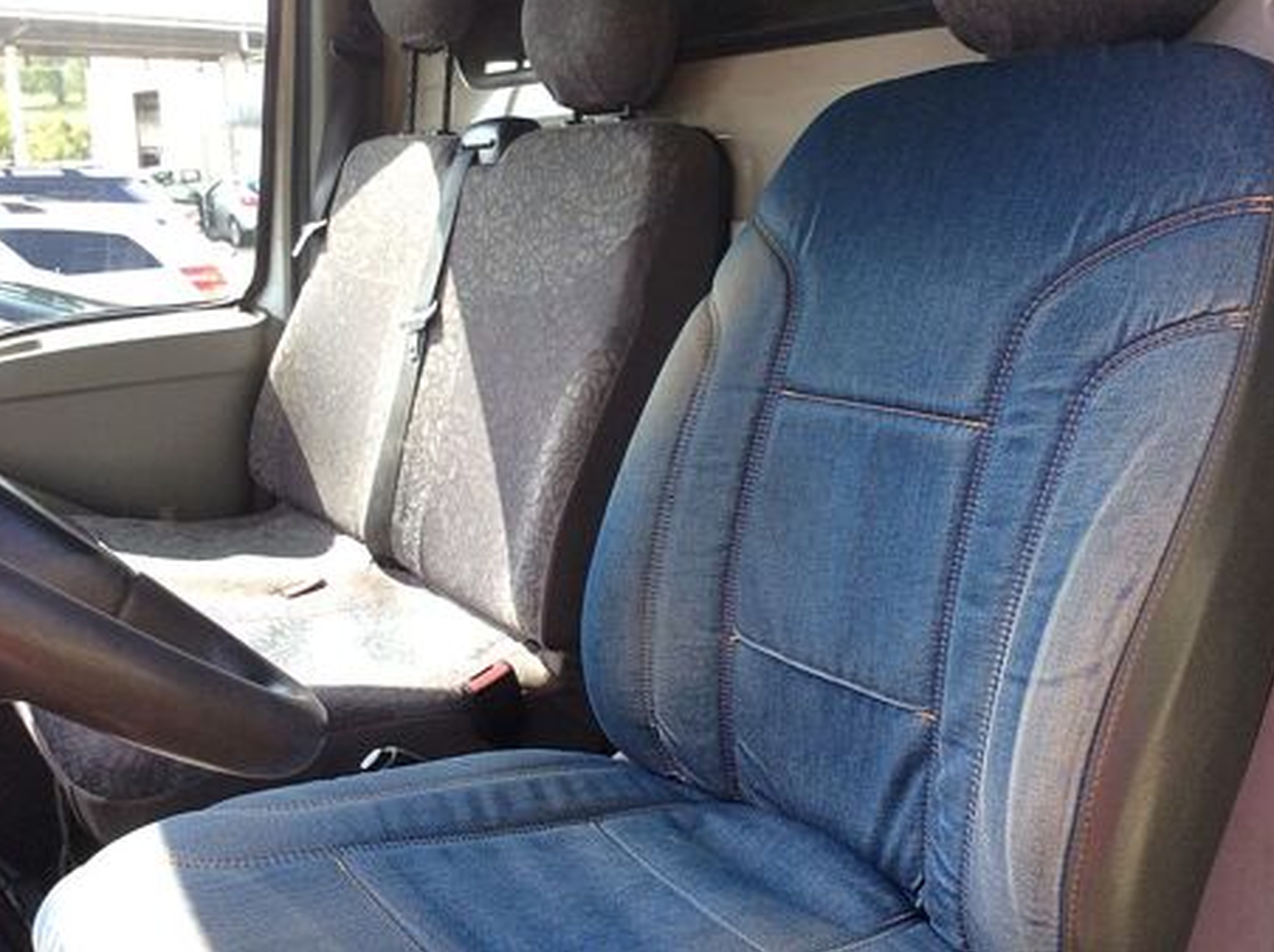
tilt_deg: -12.5
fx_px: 1250
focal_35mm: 34
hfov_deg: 54.0
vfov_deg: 41.7
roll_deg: +4.3
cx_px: 651
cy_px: 449
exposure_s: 1/134
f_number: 2.4
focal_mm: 3.3
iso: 32
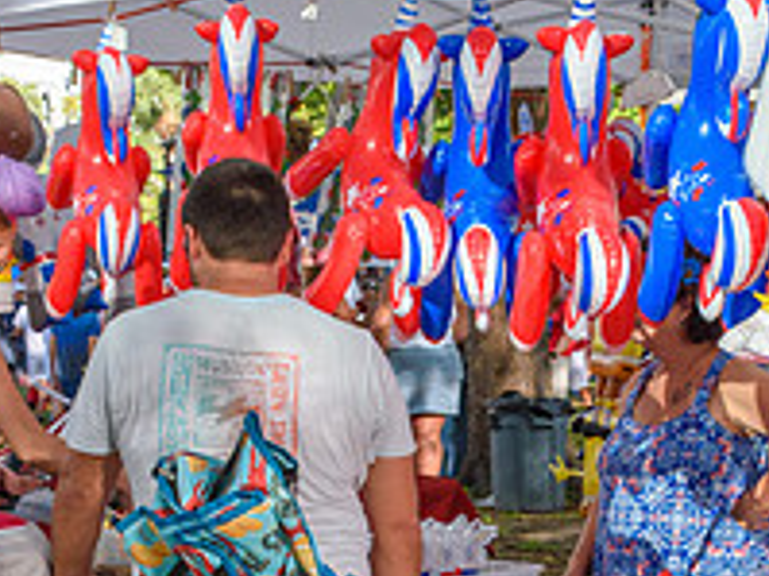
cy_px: 628
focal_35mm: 101
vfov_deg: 14.3
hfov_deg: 19.4
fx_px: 2242
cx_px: 475
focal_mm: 24
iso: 220
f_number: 8
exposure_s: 1/250
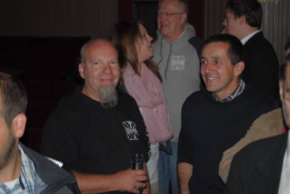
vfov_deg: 16.6
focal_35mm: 82
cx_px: 145
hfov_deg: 24.6
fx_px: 665
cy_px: 97
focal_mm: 55
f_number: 4
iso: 200
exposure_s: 1/60
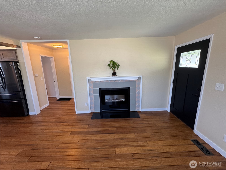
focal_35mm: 14
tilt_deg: -12.8
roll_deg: +1.8
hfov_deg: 102.1
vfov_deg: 85.7
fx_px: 91
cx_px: 113
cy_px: 85
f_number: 2.2
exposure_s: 1/120
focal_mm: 2.22
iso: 250
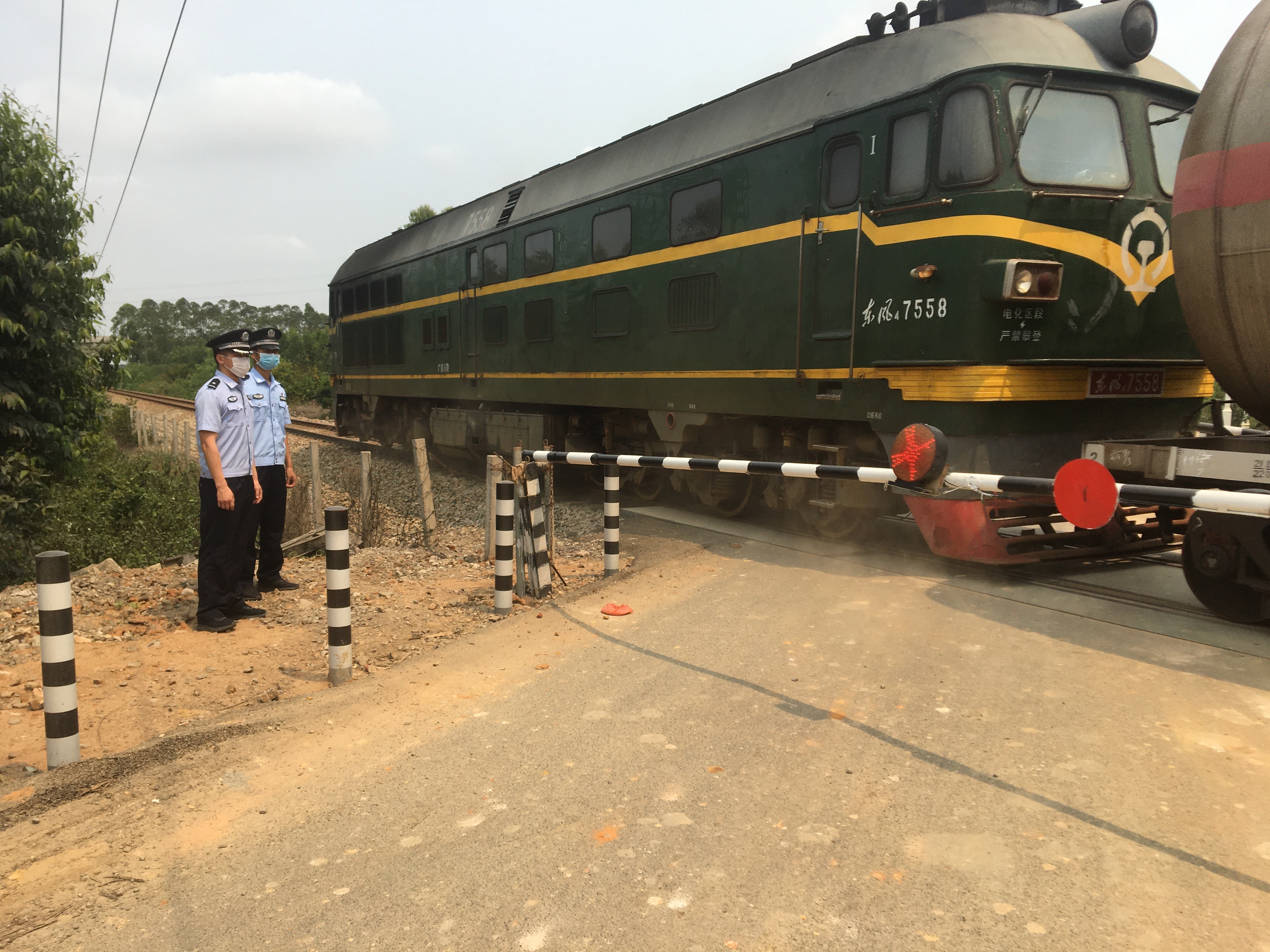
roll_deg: -1.0
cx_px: 635
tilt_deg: -3.3
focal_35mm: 29
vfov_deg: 48.2
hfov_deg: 61.7
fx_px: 1064
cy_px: 476
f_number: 2.2
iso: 25
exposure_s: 1/1832
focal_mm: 4.15
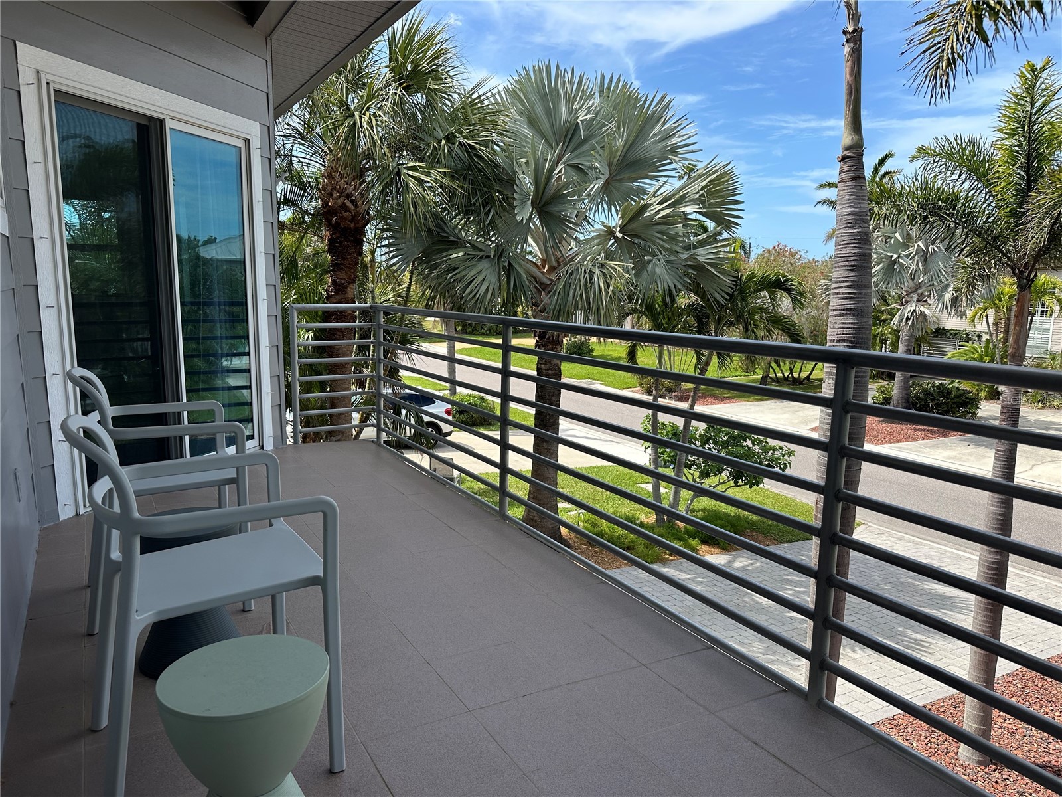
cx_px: 531
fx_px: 736
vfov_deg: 56.8
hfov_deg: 71.6
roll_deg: -0.9
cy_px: 398
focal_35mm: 24
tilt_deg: -9.4
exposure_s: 1/2028
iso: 80
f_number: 1.78
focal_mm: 6.86
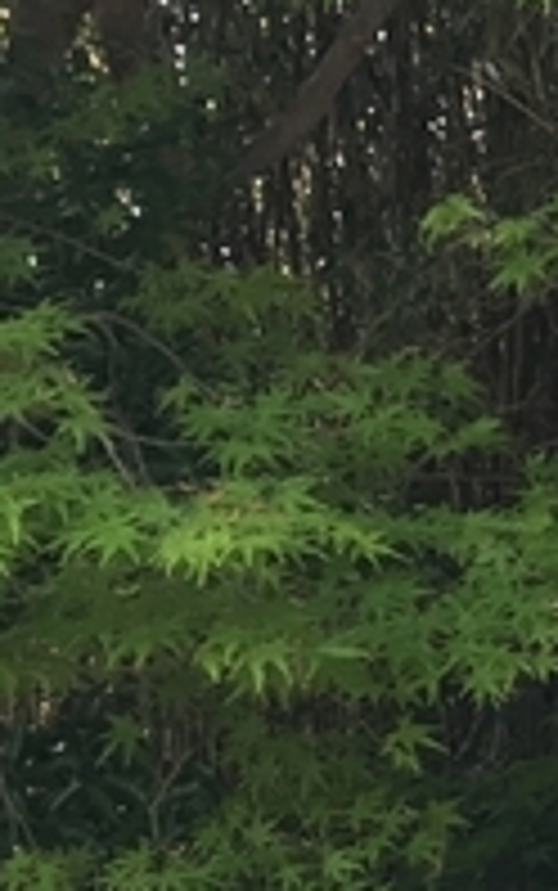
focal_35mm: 186
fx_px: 4519
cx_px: 2286
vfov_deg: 11.1
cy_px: 954
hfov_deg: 5.9
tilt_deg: +0.9
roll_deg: -1.2
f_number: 2.2
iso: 32
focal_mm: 4.15
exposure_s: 1/40
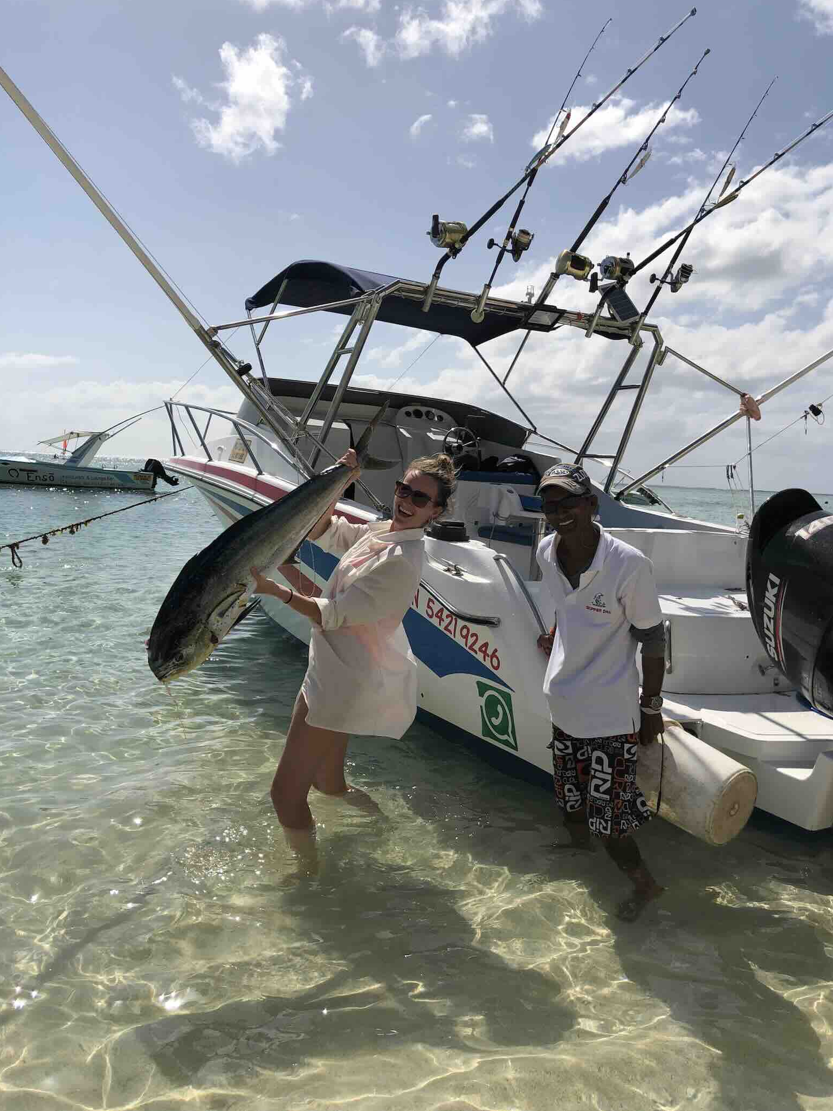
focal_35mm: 29
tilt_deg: -2.8
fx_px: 930
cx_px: 429
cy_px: 537
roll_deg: -3.9
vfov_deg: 61.6
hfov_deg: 48.2
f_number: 1.8
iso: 25
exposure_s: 1/5348
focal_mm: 4
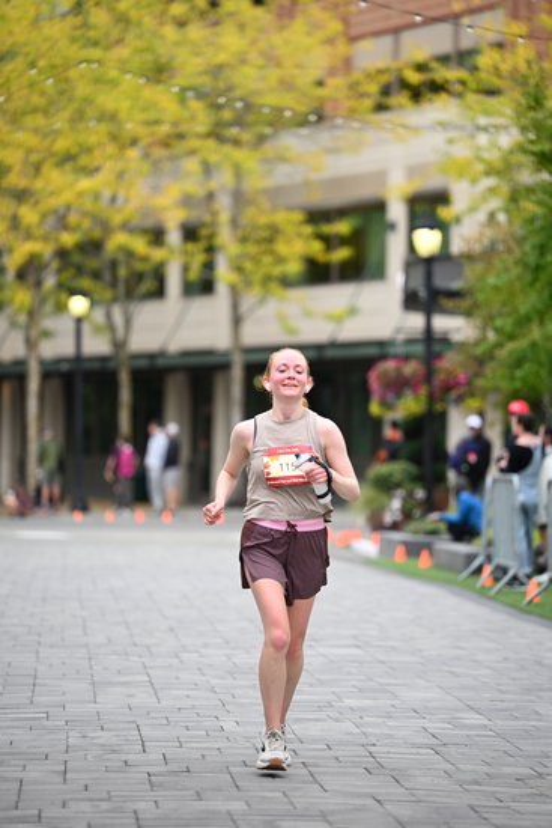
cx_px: 276
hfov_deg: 8.3
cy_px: 414
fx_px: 3792
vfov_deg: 12.4
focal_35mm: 165
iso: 640
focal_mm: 165
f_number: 2.8
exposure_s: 1/2000
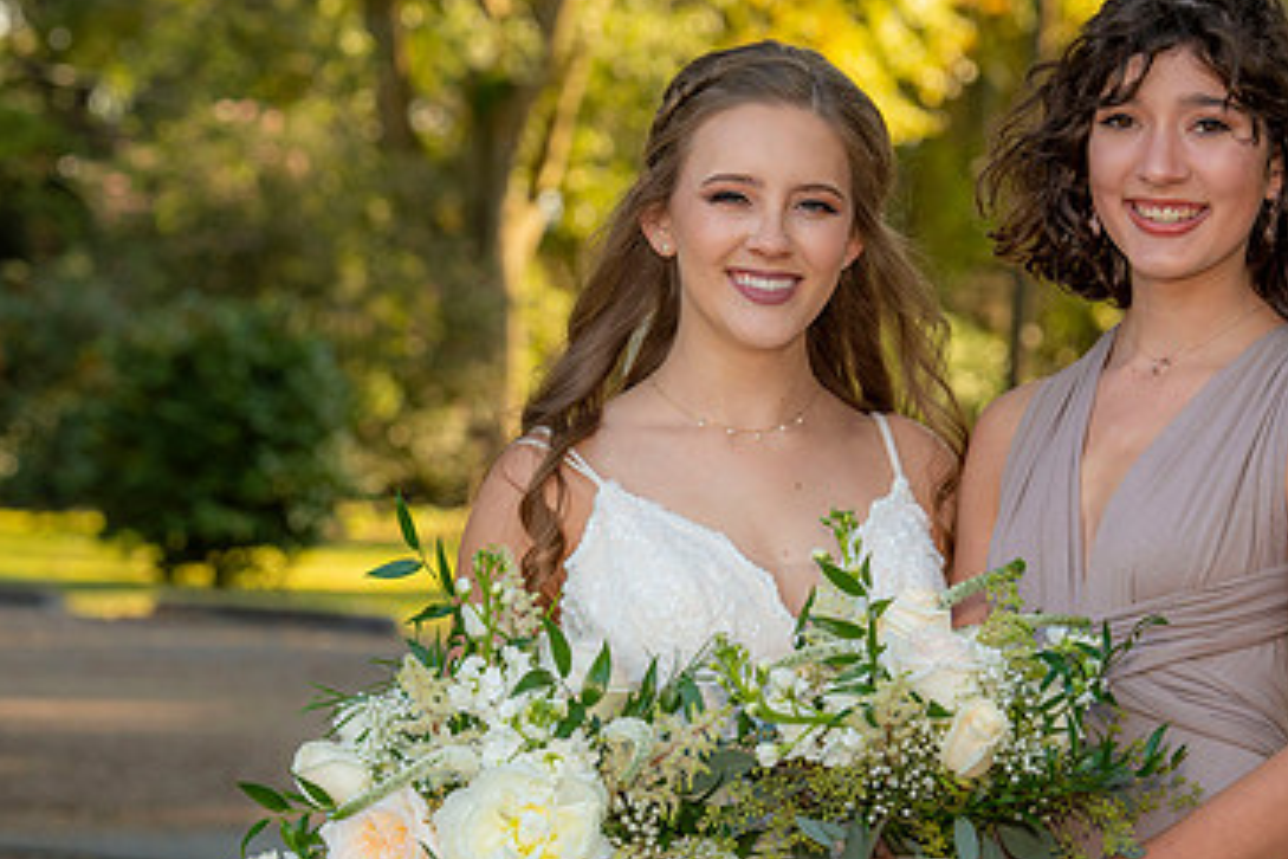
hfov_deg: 11.5
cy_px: 628
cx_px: 706
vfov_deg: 7.7
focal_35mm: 179
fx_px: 6404
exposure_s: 1/400
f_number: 6.3
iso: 1250
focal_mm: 112
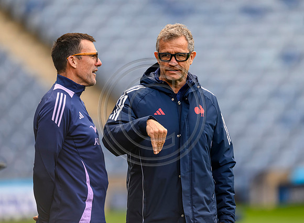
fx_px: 6400
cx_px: 164
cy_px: 86
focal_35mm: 735
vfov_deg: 2.0
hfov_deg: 2.7
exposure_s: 1/1000
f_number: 4
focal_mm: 560
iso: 1000
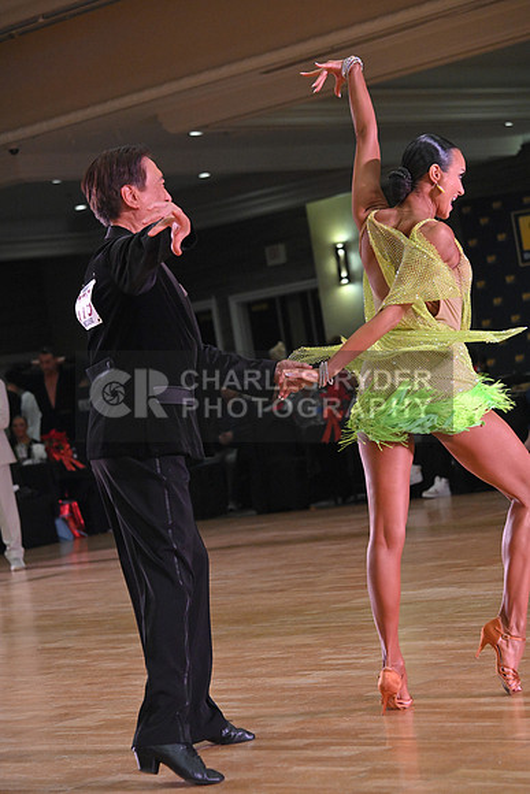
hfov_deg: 14.0
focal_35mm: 98
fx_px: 2163
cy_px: 397
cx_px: 265
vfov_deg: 20.8
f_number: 5.6
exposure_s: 1/400
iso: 4000
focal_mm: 98
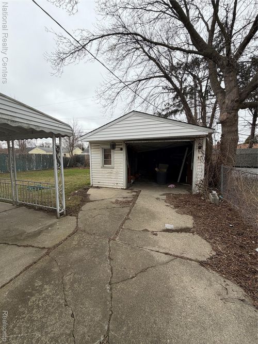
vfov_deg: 102.1
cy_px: 172
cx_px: 129
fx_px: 139
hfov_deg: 85.7
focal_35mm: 14
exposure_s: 1/602
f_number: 2.2
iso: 40
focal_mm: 2.22
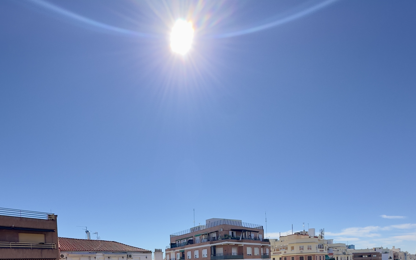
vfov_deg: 43.3
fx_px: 261
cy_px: 274
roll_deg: +2.0
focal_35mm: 23
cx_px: 194
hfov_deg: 77.1
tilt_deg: -0.9
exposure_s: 1/2020
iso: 40
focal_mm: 2.22
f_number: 2.2
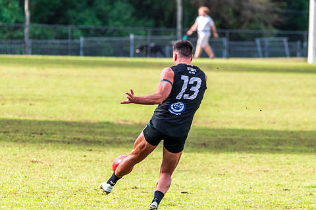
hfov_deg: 4.8
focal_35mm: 434
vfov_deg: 3.2
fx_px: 3809
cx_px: 184
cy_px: 109
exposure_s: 1/1250
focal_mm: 260
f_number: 5.6
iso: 900
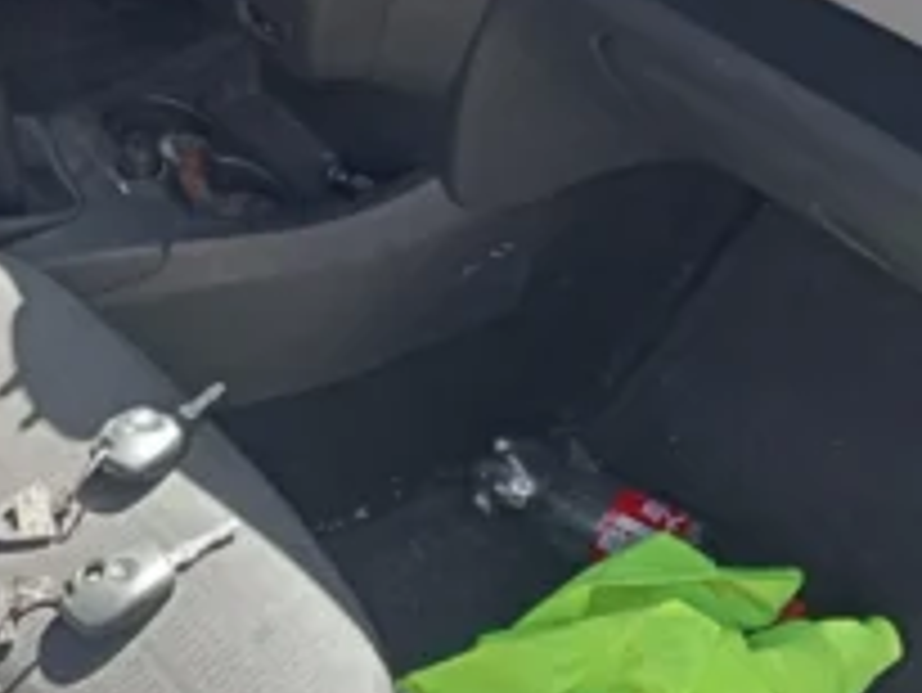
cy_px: -27
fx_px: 2185
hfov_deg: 23.4
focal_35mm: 82
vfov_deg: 17.5
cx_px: 157
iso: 100
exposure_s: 1/134
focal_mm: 3.46
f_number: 2.2
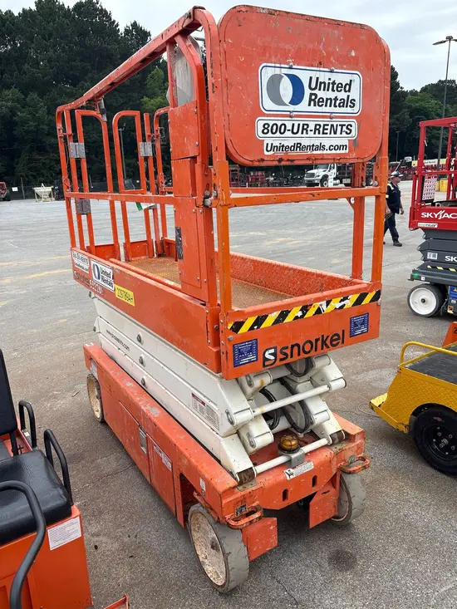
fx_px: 458
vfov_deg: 67.3
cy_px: 304
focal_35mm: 26
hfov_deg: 53.1
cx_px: 228
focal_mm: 5.96
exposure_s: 1/1706
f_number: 1.6
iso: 50
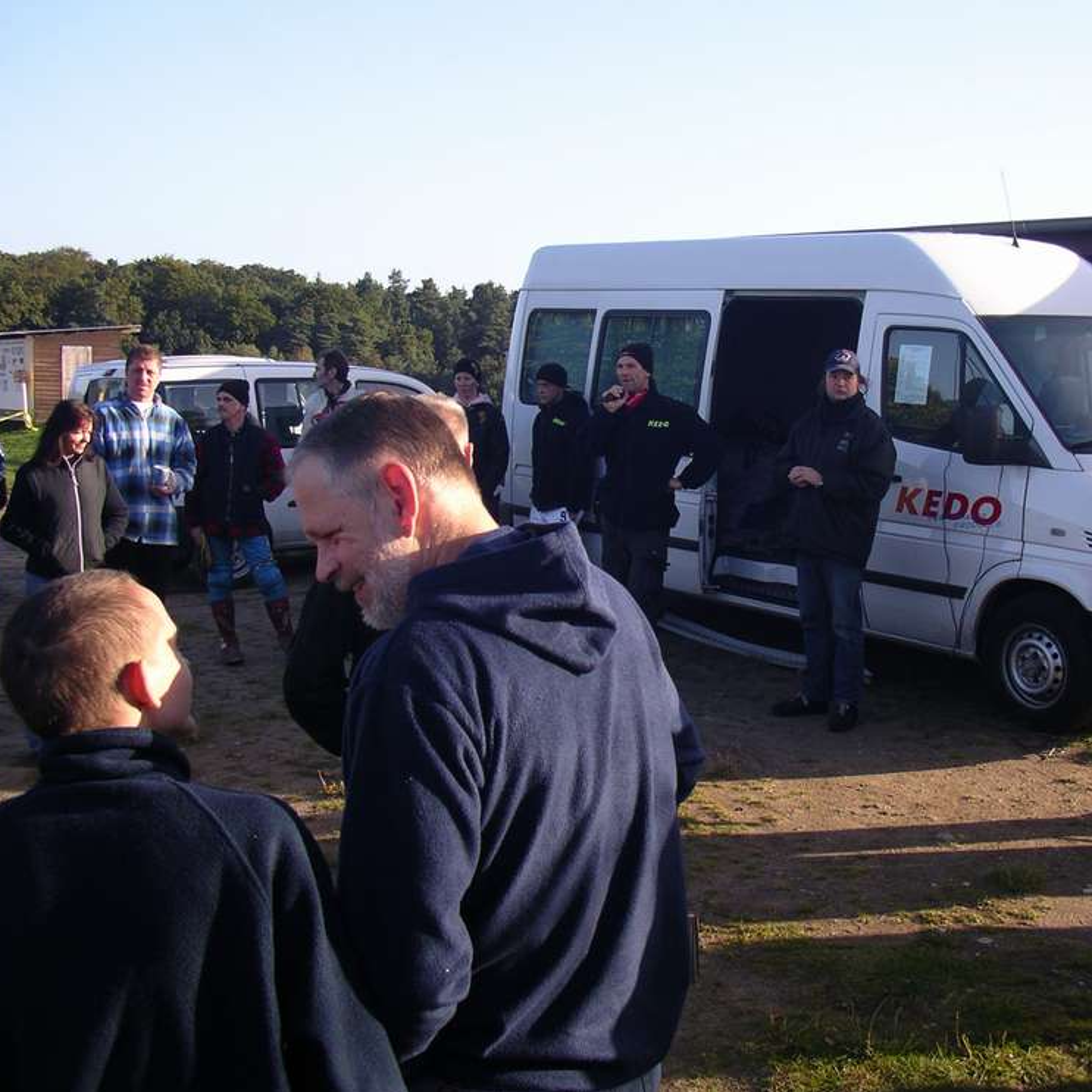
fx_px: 1570
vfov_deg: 38.3
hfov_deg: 38.1
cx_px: 676
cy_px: 547
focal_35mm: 44
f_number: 2.8
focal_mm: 5.7
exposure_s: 1/320
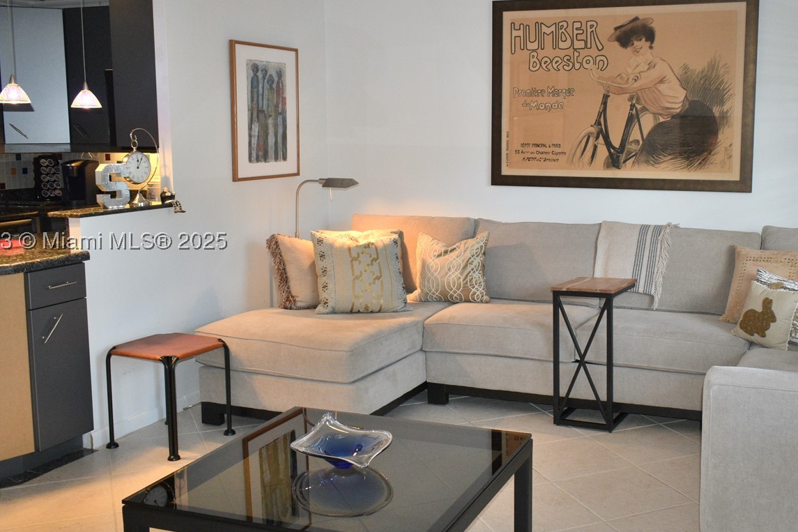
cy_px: 245
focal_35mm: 40
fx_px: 886
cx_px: 484
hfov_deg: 48.1
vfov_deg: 33.4
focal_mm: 18
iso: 800
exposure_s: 1/160
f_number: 3.5
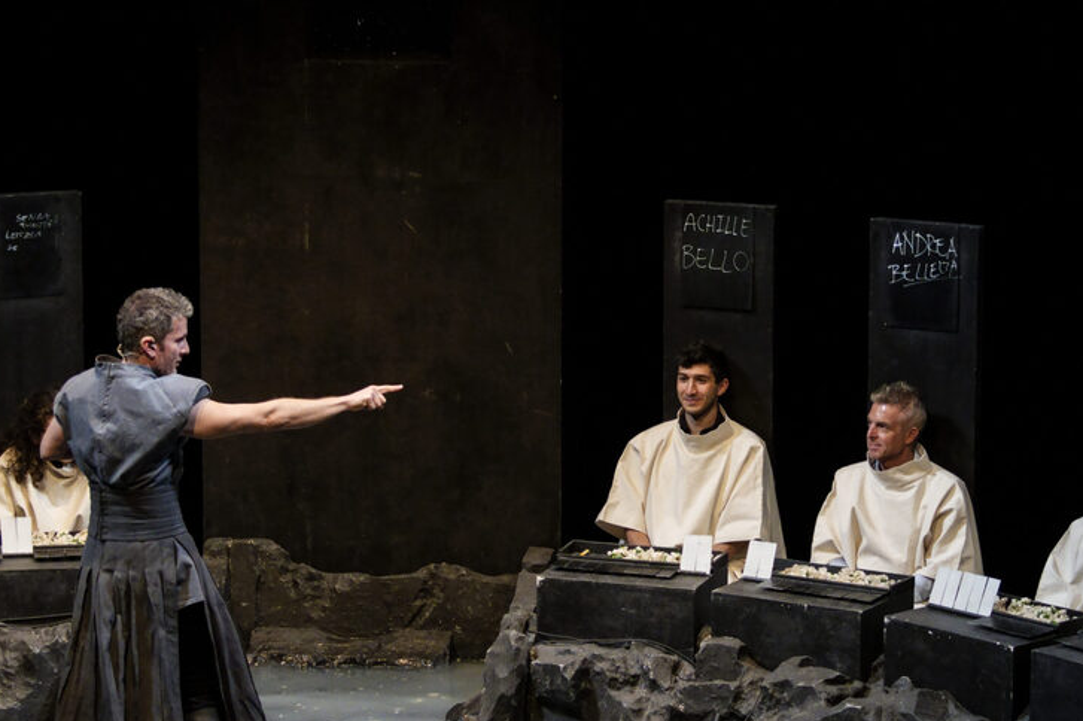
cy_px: 416
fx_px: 4420
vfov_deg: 9.3
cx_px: 672
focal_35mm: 147
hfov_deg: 14.0
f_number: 4.5
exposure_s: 1/160
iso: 4000
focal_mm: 89
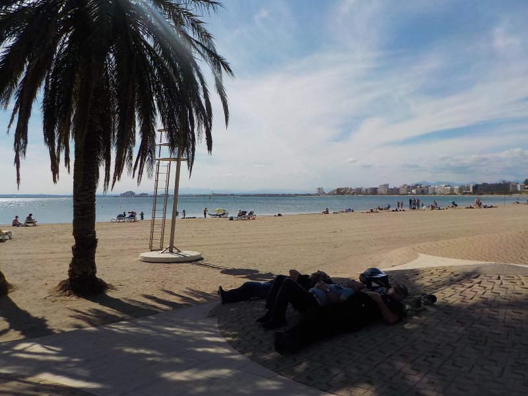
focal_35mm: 30
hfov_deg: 60.0
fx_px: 458
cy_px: 198
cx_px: 264
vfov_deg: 46.8
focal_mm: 4.1
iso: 125
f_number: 6.6
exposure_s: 1/800
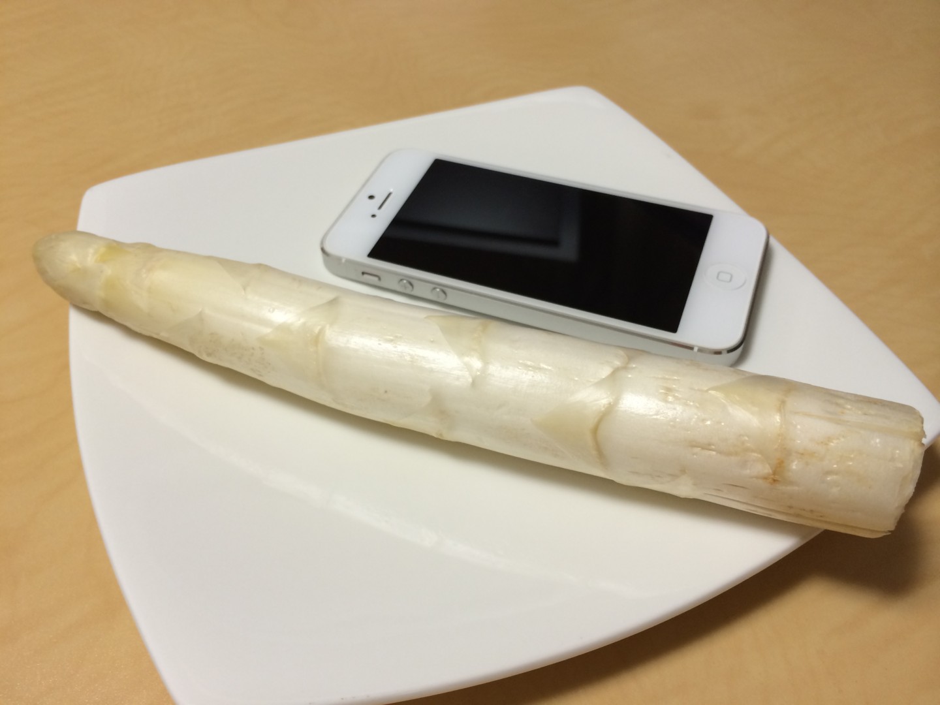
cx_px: 470
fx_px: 815
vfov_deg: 46.8
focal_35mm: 30
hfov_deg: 60.0
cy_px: 352
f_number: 2.2
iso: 125
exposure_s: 1/33
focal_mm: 4.12
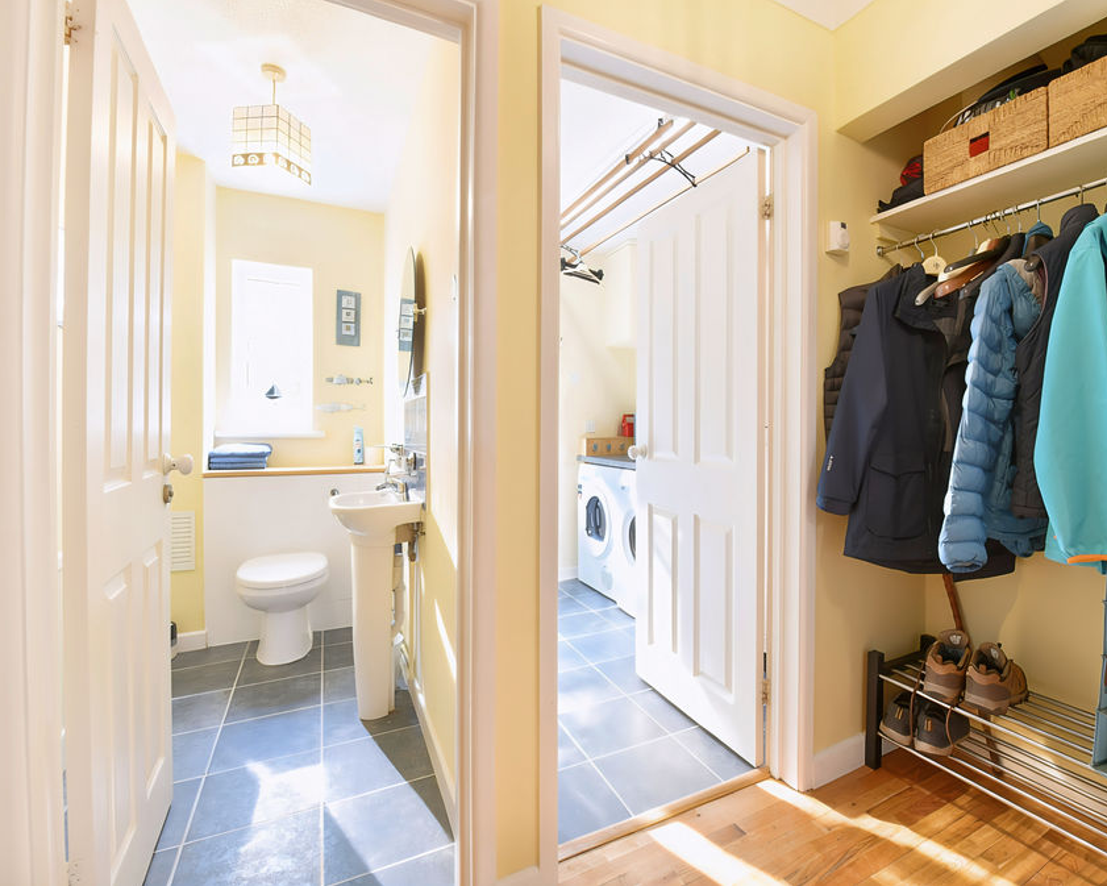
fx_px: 524
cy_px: 438
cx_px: 616
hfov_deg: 92.7
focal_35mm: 16
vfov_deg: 80.4
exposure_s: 1/15
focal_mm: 14
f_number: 9
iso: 250
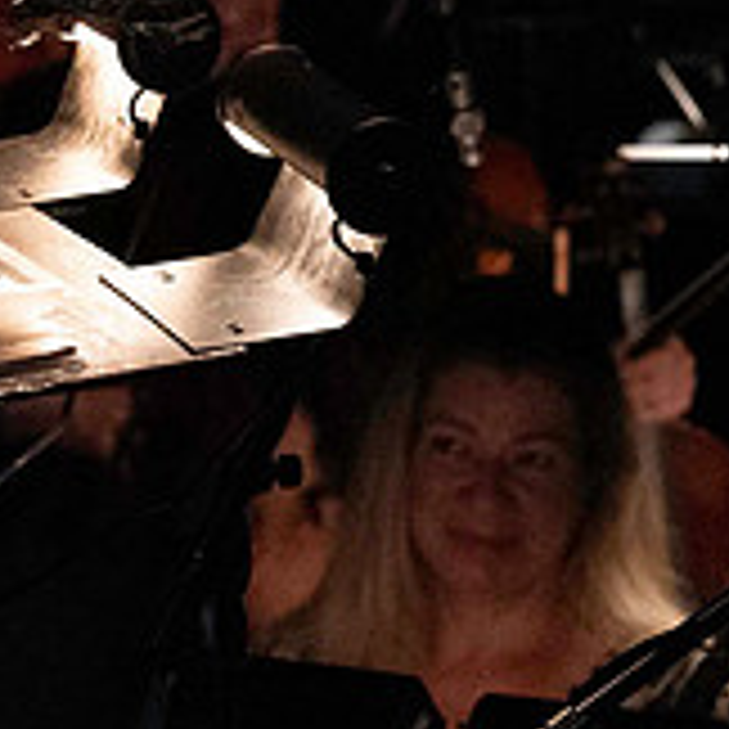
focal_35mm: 354
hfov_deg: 4.9
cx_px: -504
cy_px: -119
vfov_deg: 4.9
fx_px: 8434
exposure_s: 1/320
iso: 25600
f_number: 5.6
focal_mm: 116
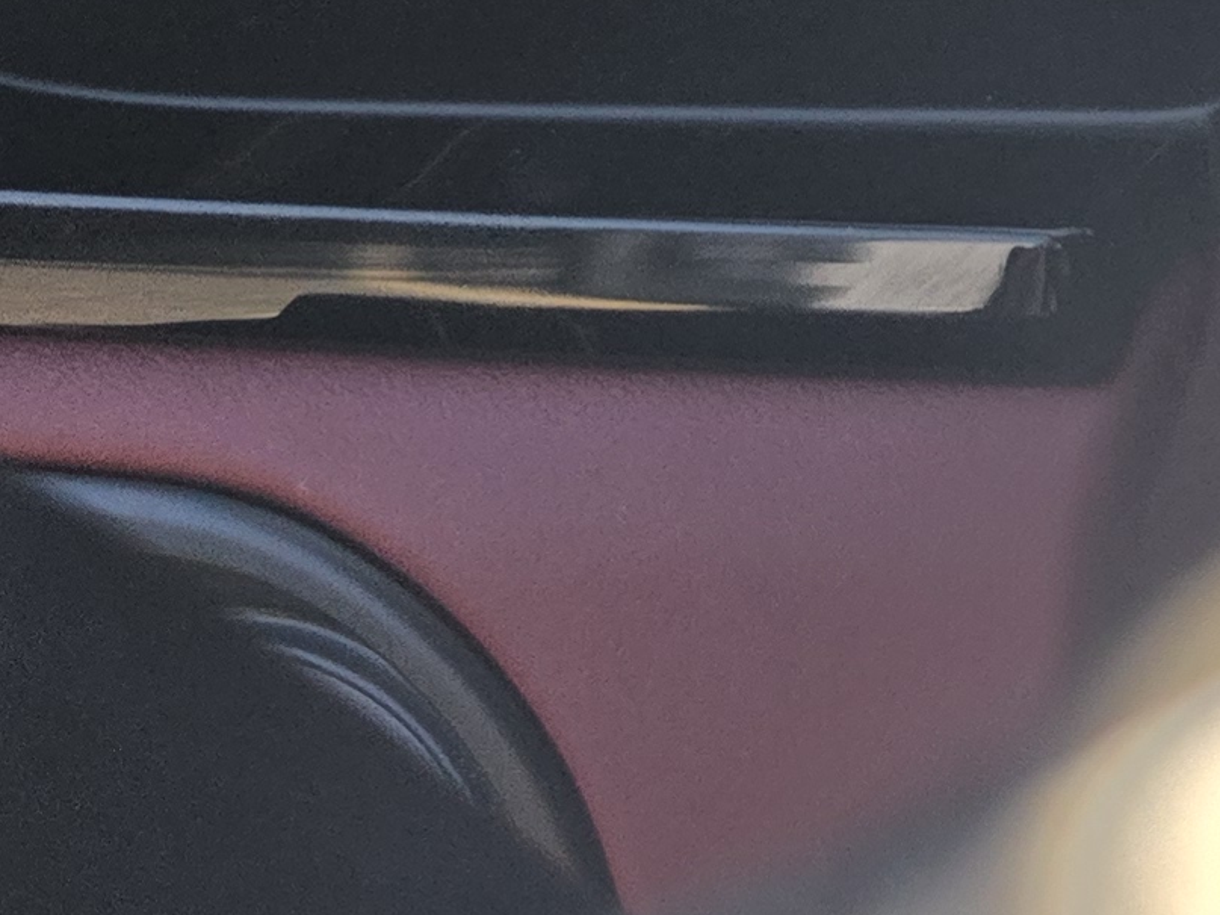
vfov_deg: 11.7
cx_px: 2321
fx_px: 4017
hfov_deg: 14.7
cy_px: -897
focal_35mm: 114
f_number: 1.4
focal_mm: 6.5
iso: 64
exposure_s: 1/1809
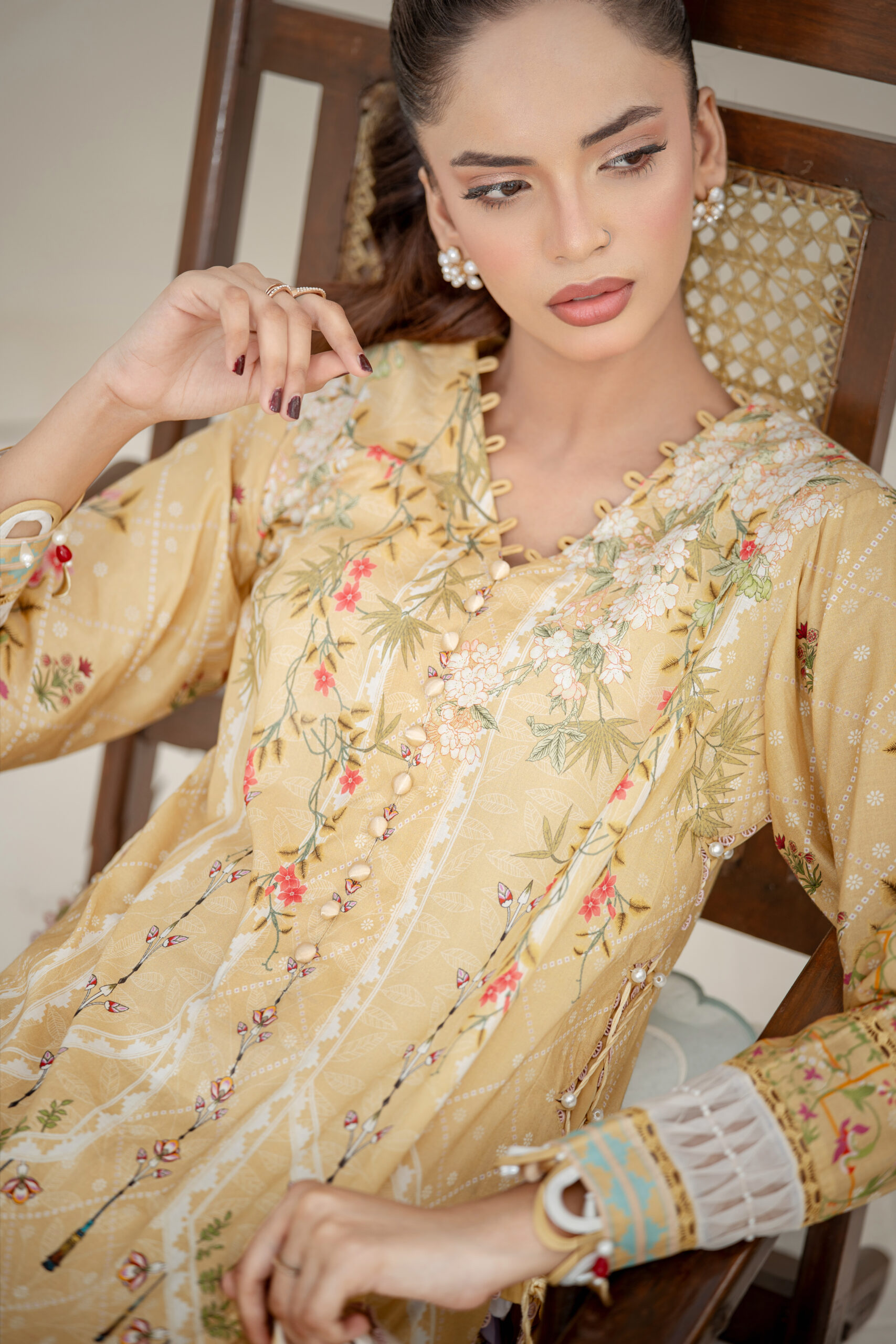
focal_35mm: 85
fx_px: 3173
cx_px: 448
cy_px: 672
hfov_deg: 16.1
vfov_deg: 23.9
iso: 50
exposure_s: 1/200
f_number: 2
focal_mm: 85
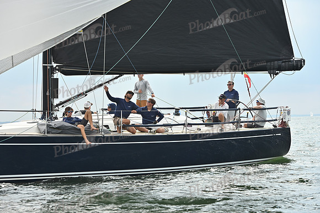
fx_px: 996
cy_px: 106
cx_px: 160
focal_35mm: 112
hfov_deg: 18.3
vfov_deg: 12.2
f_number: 6.3
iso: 320
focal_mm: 112
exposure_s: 1/1600
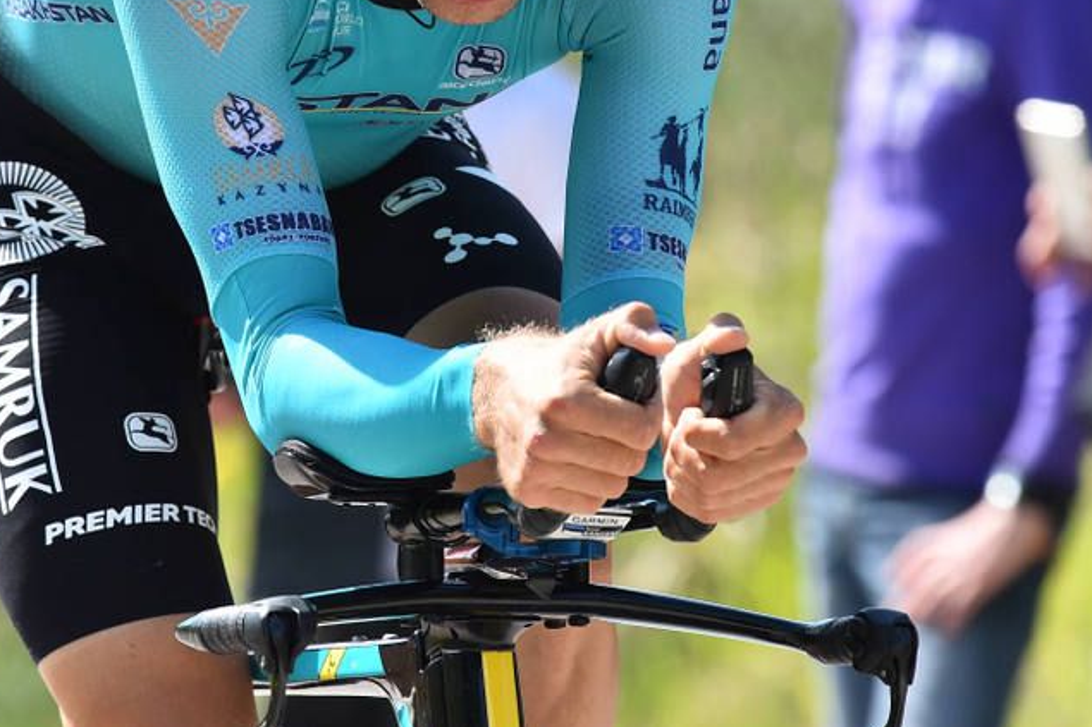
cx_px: 373
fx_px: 17193
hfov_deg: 3.6
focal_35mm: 567
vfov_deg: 2.4
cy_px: 200
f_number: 6.3
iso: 800
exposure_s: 1/2000
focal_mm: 300
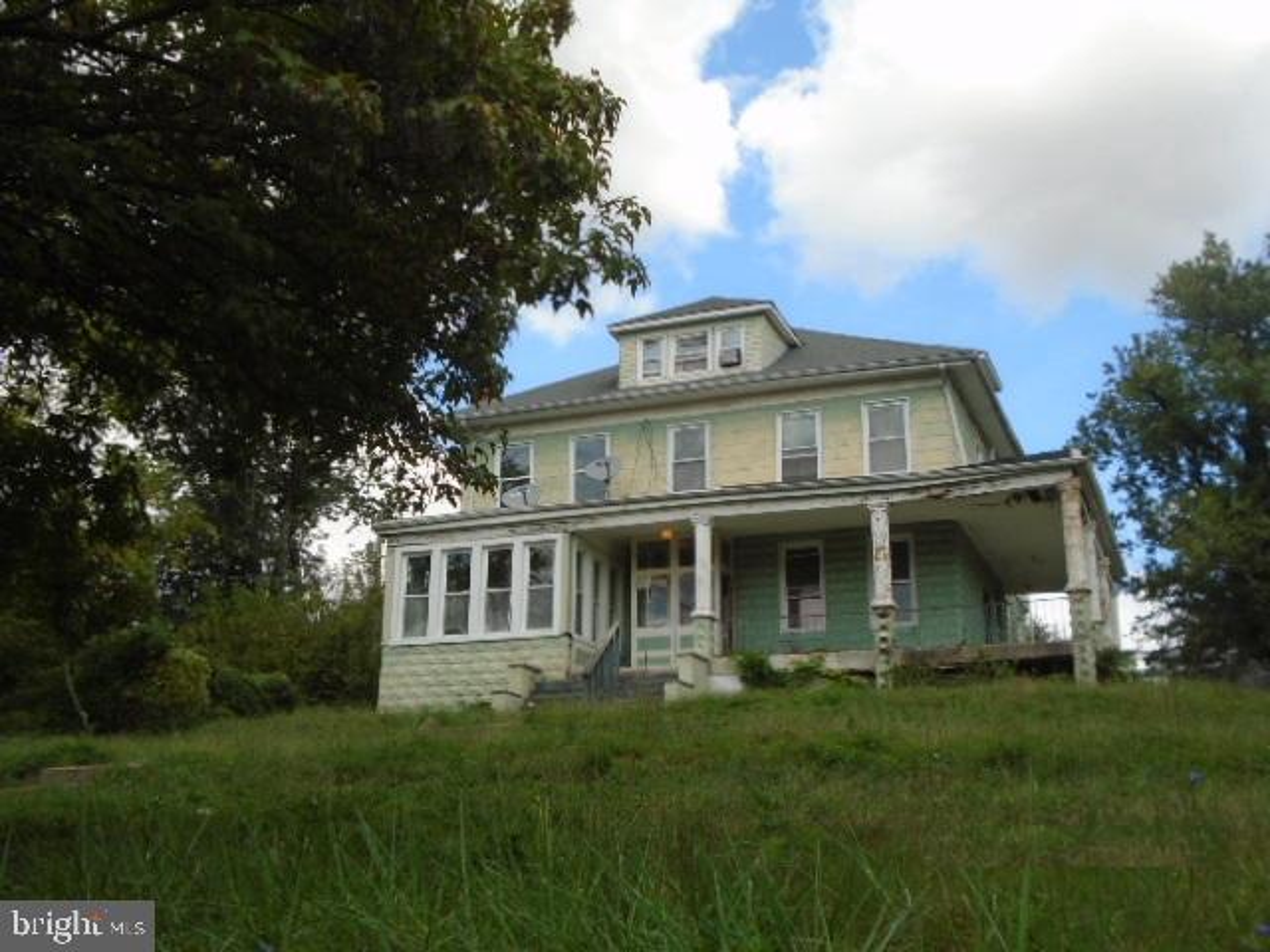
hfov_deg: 44.8
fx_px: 1541
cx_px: 635
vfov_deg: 34.3
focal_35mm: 42
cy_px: 476
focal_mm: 7.4
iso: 100
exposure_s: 1/500
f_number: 4.1
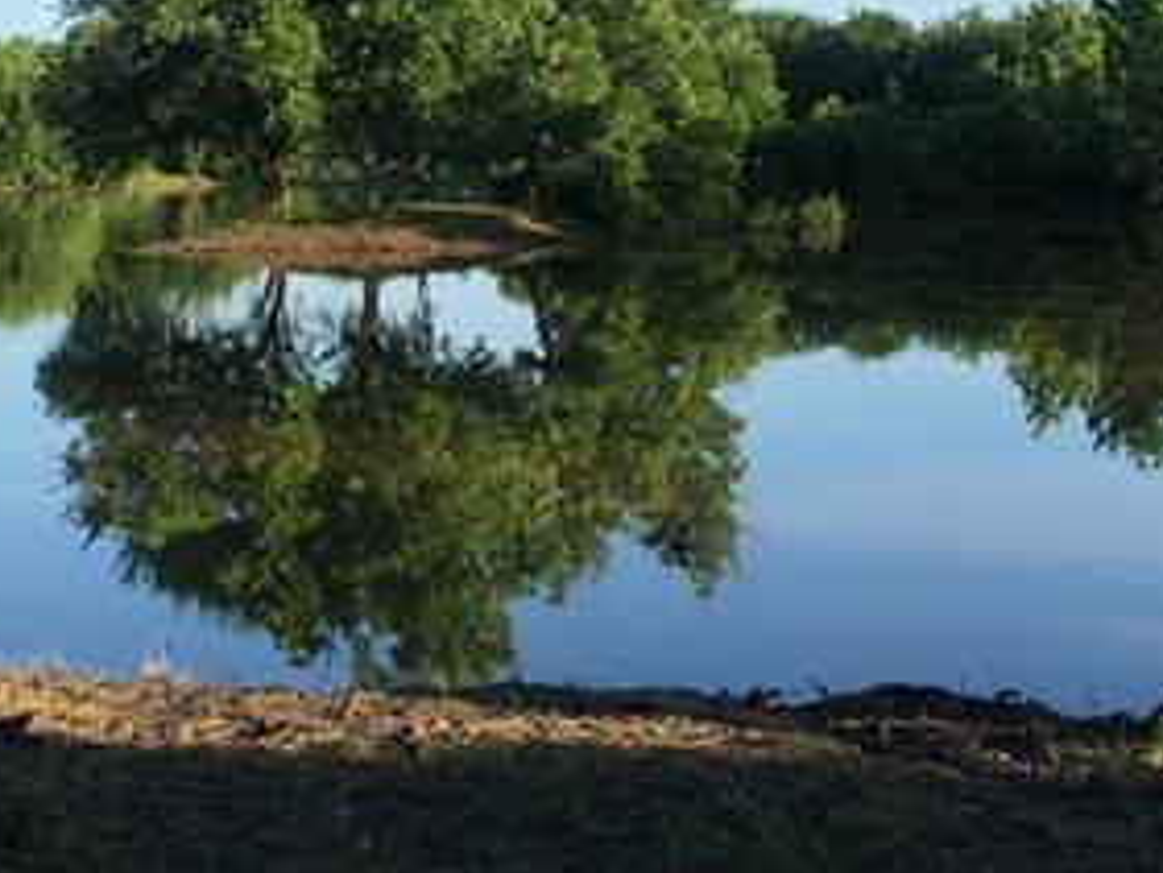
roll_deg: +0.5
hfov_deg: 29.3
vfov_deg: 22.2
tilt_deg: -2.9
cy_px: 285
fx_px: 2218
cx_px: 464
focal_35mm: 66
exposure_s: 1/1014
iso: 32
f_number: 2.2
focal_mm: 4.15
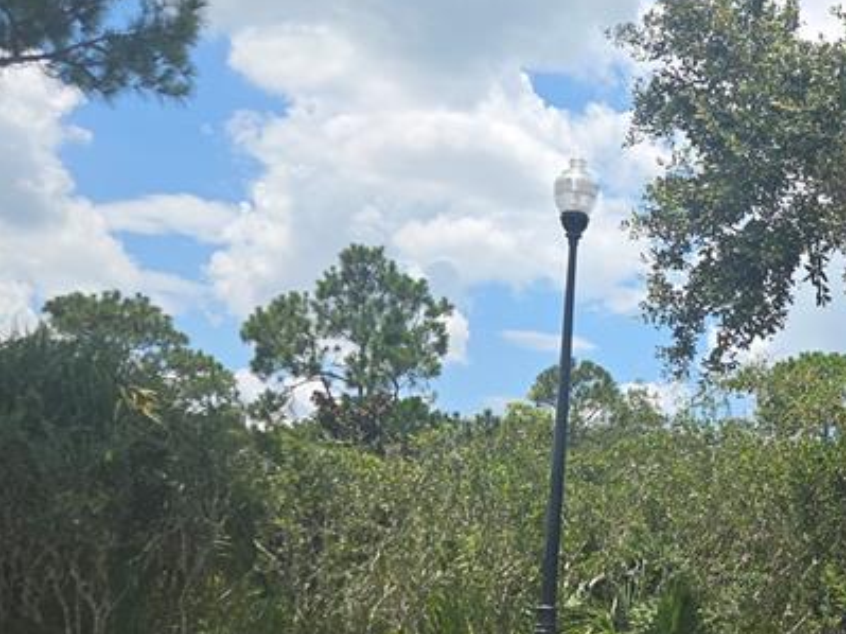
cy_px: 416
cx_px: 944
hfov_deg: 29.3
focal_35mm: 59
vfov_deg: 24.7
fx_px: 1442
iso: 25
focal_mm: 5.4
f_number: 1.8
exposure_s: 1/1899
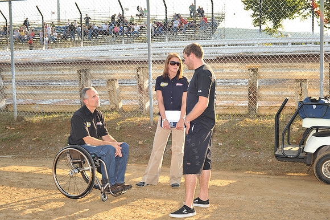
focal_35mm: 50
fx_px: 458
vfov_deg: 27.0
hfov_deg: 39.6
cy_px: 110
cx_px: 165
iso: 200
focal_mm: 50
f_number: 10
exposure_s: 1/80
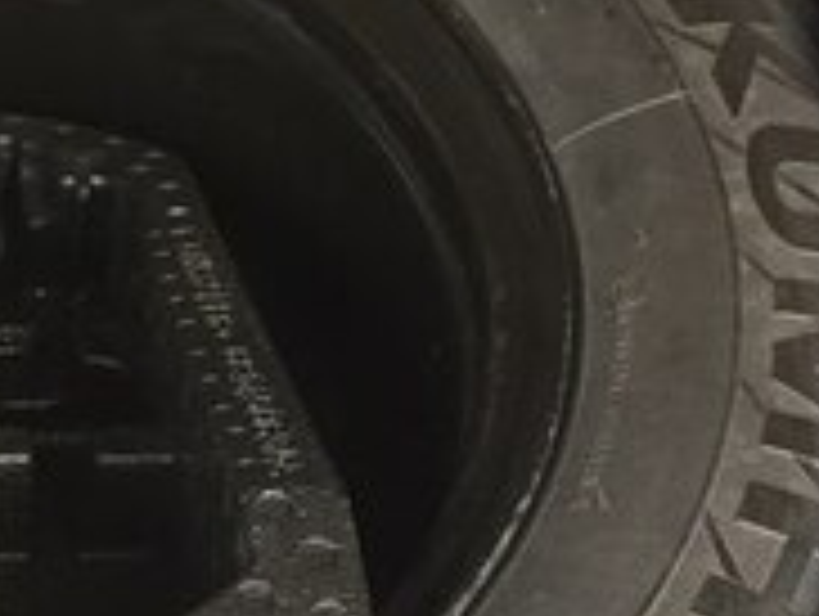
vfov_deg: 13.5
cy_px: 839
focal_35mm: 105
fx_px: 2488
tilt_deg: -54.8
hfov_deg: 17.5
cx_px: -256
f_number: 2.2
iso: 50
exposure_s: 1/33
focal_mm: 4.15
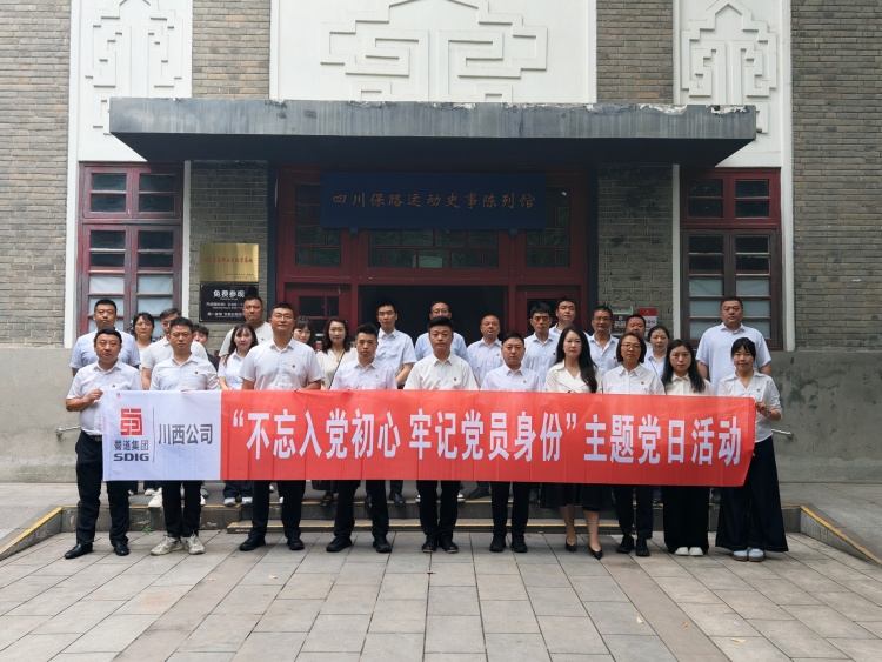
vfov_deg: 44.2
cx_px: 441
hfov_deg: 56.8
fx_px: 816
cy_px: 331
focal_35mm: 32
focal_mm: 8.67
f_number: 1.8
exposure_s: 1/2757
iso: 400
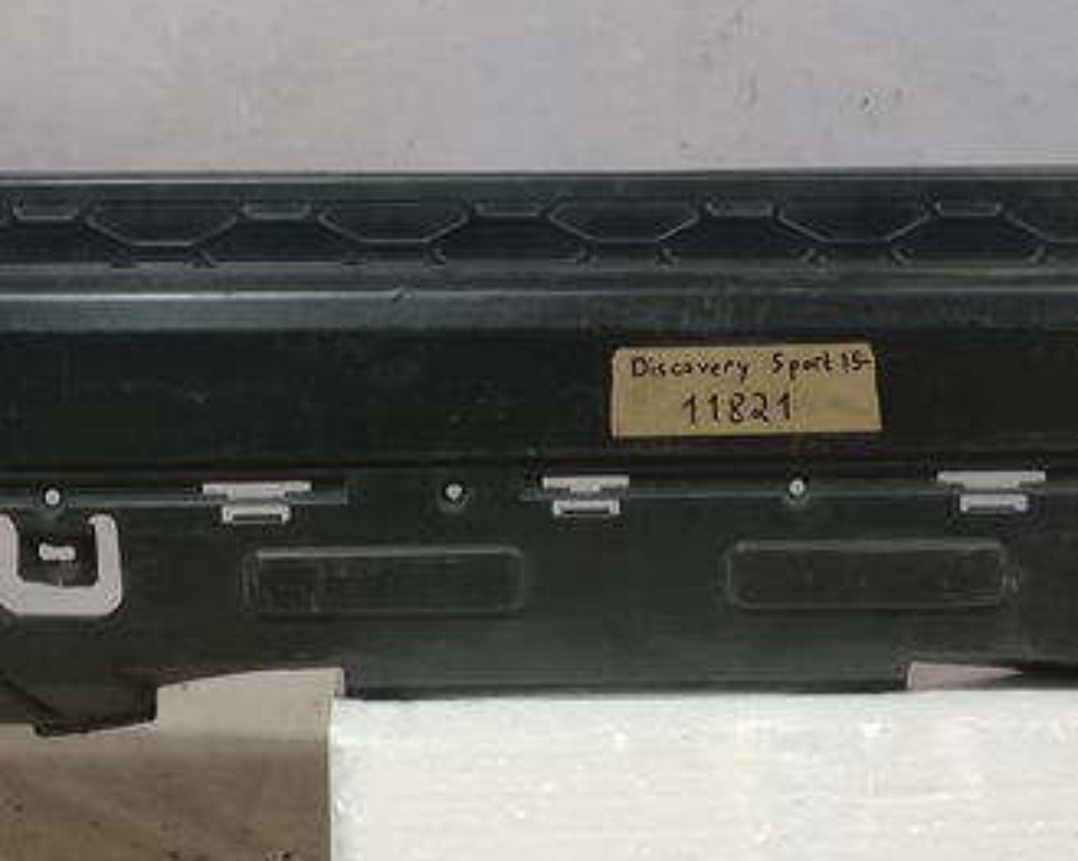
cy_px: 111
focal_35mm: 83
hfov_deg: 23.0
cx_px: 642
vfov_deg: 18.2
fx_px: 2647
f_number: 2
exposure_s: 1/25
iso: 400
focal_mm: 4.26
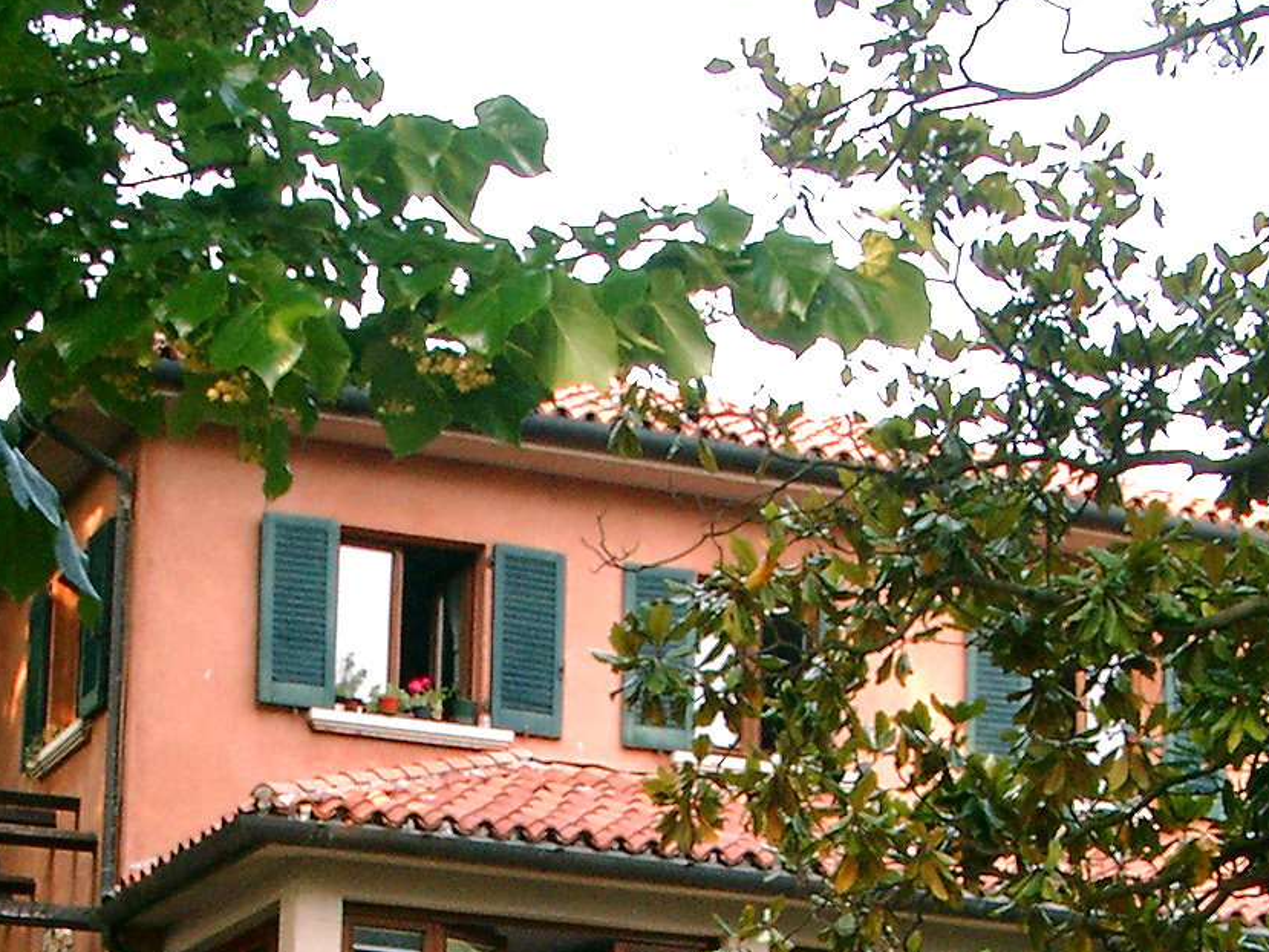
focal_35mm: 100
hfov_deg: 19.6
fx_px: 3666
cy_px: 1171
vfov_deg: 14.3
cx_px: 533
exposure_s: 1/100
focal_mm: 7.6
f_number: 5
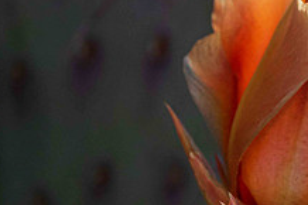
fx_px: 14037
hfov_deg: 1.3
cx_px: 345
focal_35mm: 1642
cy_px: 91
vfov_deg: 0.8
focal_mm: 220
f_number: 8
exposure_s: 1/400
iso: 320
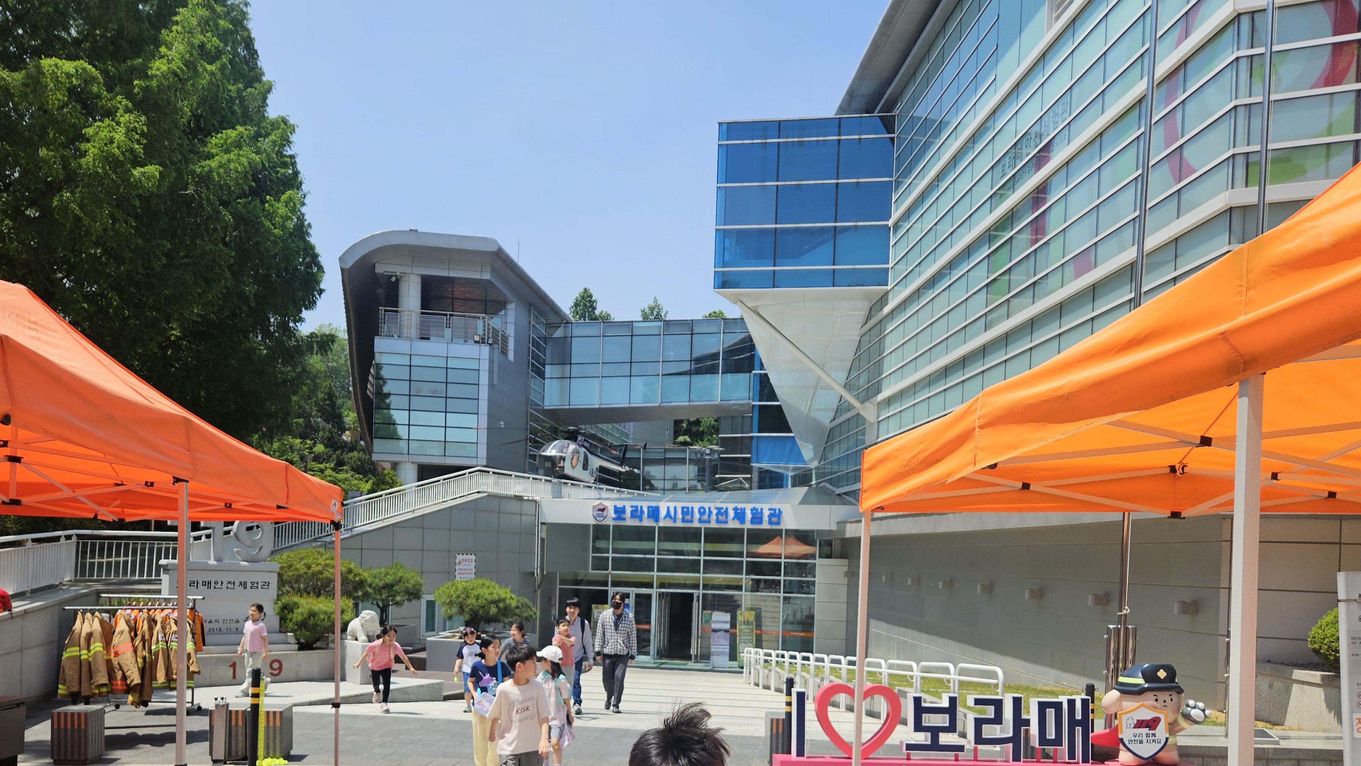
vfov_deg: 37.9
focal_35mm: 30
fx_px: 1083
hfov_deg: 64.3
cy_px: 582
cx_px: 657
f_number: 1.8
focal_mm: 5.4
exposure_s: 1/2000
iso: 25
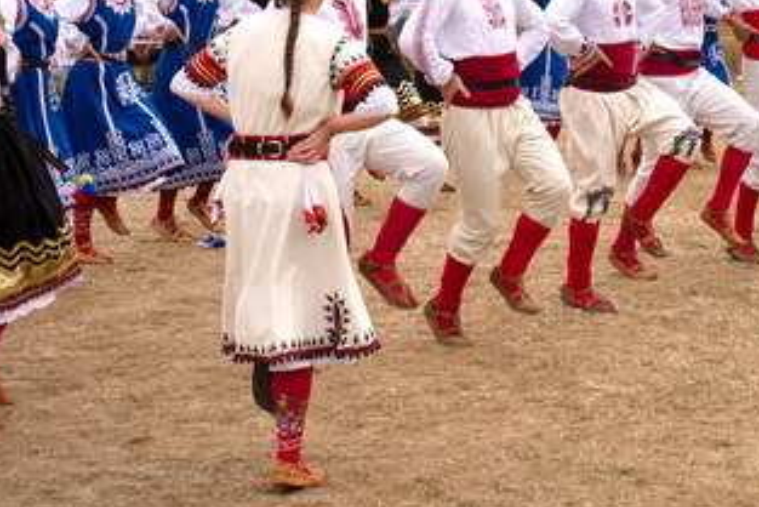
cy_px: 34
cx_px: 628
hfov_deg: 21.8
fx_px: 1940
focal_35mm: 92
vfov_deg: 14.7
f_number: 9
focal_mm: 48
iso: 100
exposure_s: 1/200
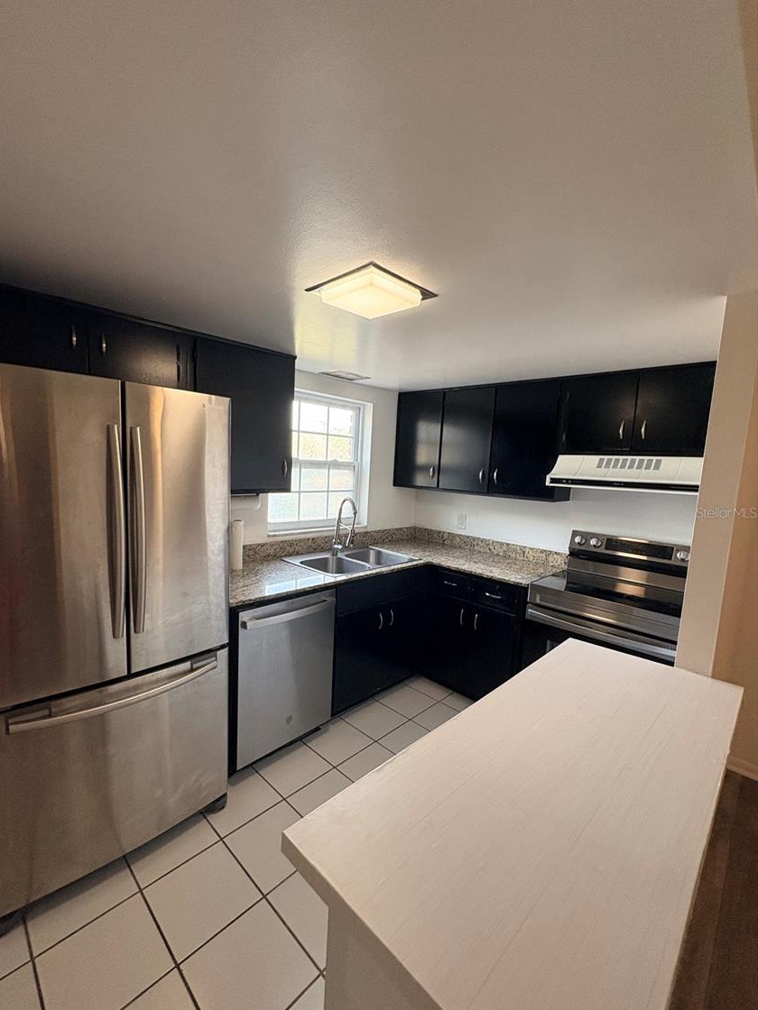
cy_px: 512
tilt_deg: -5.6
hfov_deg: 81.6
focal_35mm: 15
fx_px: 438
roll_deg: -2.8
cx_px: 354
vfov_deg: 98.2
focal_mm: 2.22
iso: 320
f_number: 2.2
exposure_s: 1/120
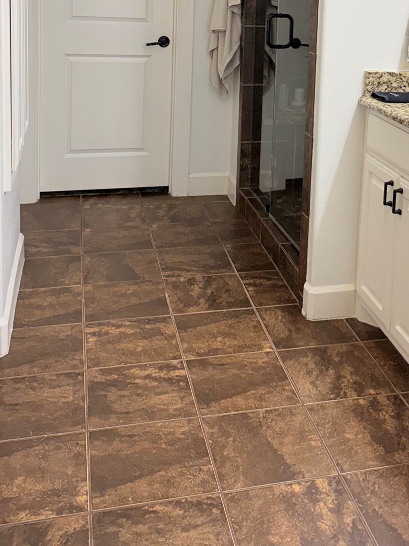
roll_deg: -3.5
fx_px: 709
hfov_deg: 31.8
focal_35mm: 45
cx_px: 292
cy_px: 66
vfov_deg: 39.4
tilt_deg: -4.3
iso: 160
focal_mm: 6.76
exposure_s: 1/120
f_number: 1.78
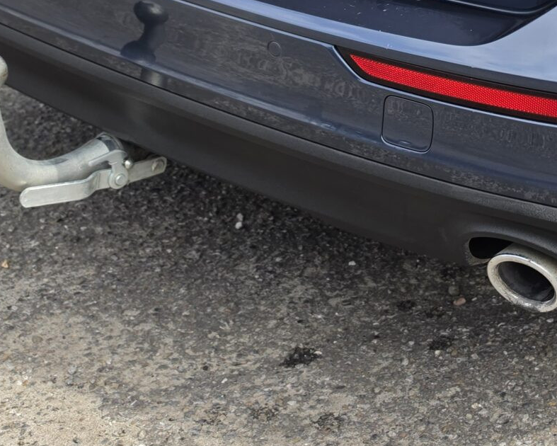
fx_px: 1204
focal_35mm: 73
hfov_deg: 25.1
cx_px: 524
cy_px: -141
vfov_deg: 19.3
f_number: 1.4
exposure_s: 1/1737
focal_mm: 6.5
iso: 64
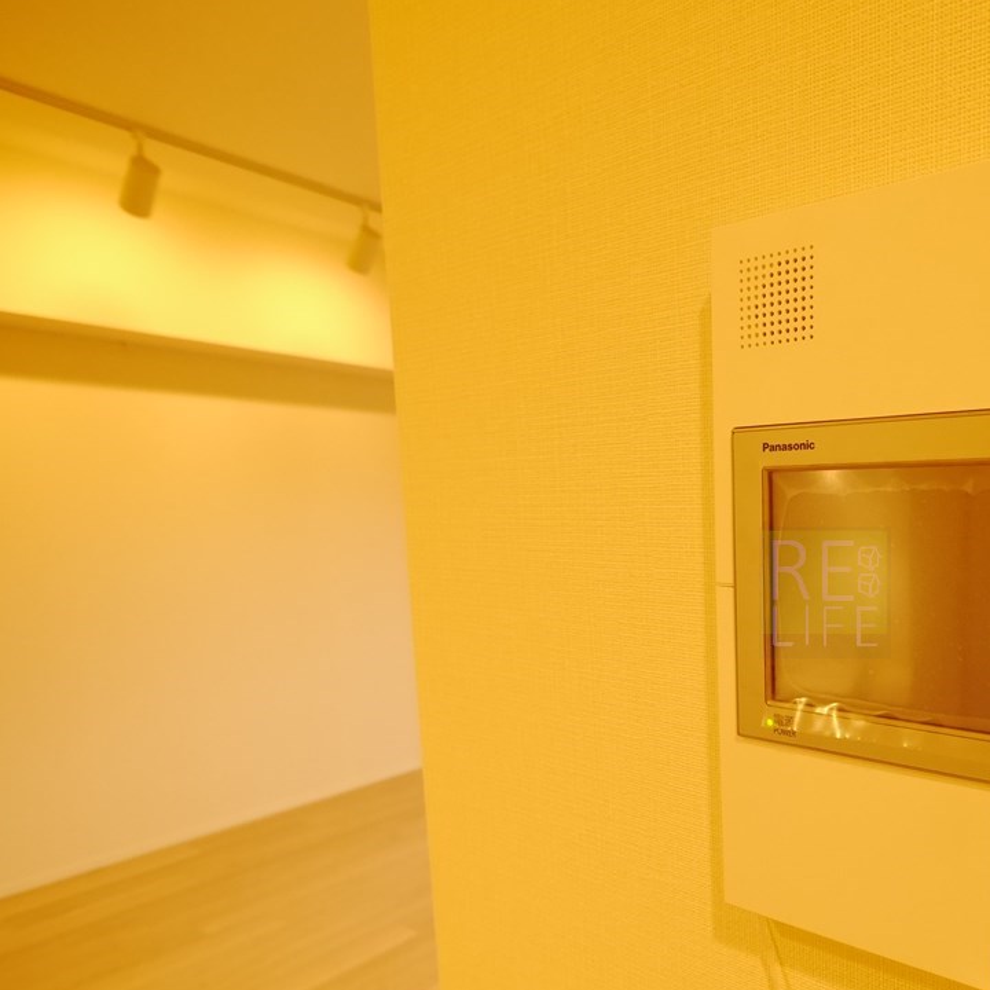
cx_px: 825
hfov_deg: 62.3
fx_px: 712
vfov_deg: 68.9
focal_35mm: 22
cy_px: 593
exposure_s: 1/60
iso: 1250
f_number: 4.5
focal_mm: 7
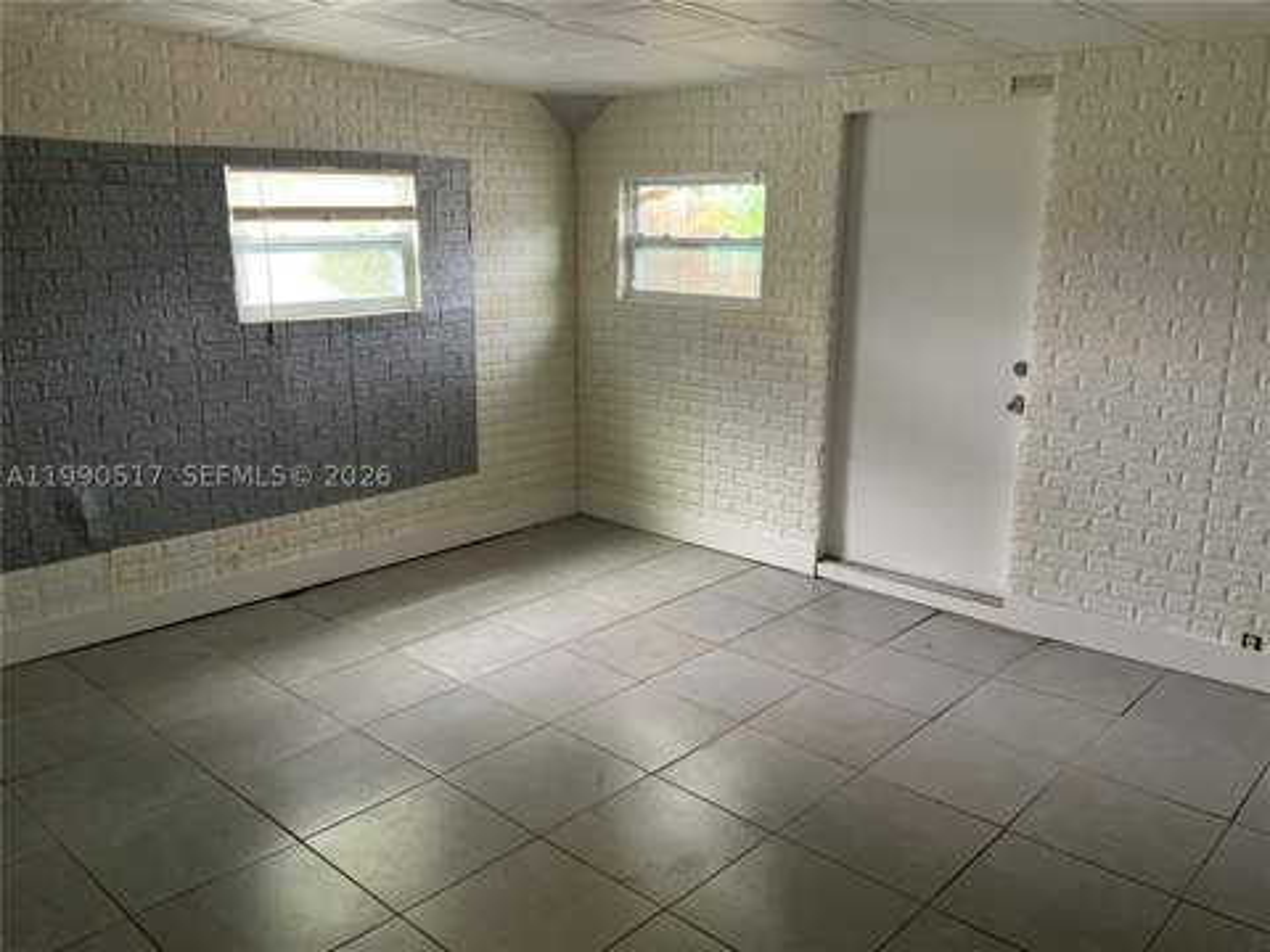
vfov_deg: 48.2
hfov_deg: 61.7
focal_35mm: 29
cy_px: 476
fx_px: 1064
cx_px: 635
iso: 250
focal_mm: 3
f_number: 1.8
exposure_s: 1/60
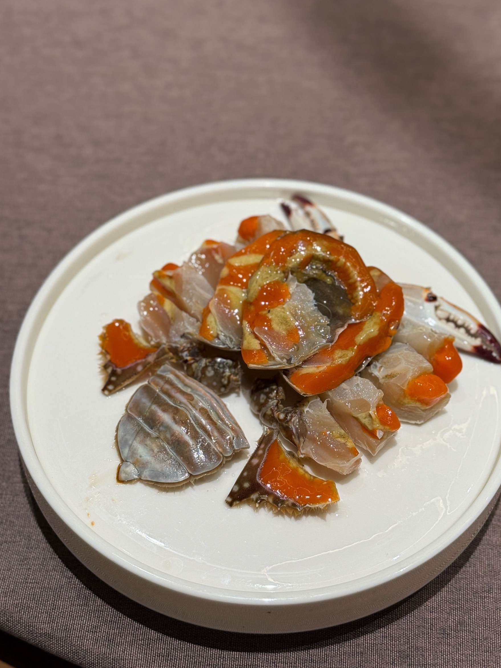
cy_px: 311
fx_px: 1081
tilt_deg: -52.1
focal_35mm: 56
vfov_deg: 34.3
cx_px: 274
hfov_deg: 26.1
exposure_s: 1/100
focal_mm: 6.76
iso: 64
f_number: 1.78
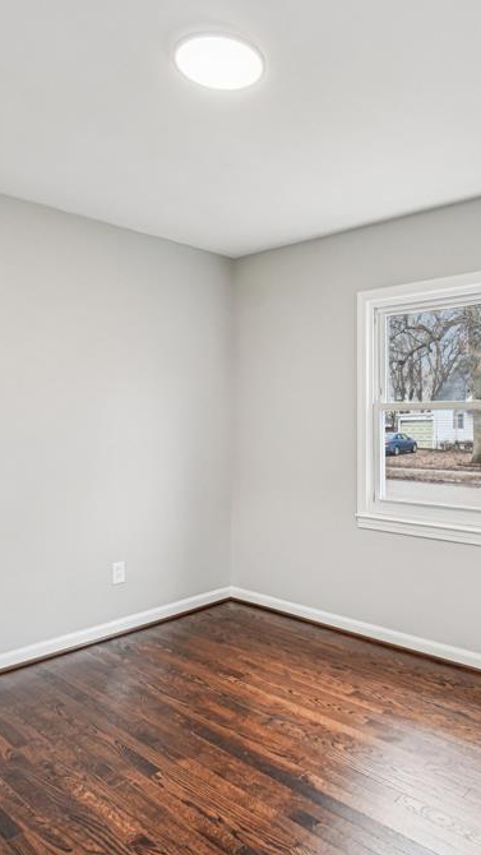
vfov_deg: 76.3
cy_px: 425
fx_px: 544
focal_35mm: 24
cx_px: 311
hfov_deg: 47.1
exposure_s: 1/15
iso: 400
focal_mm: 10
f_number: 8
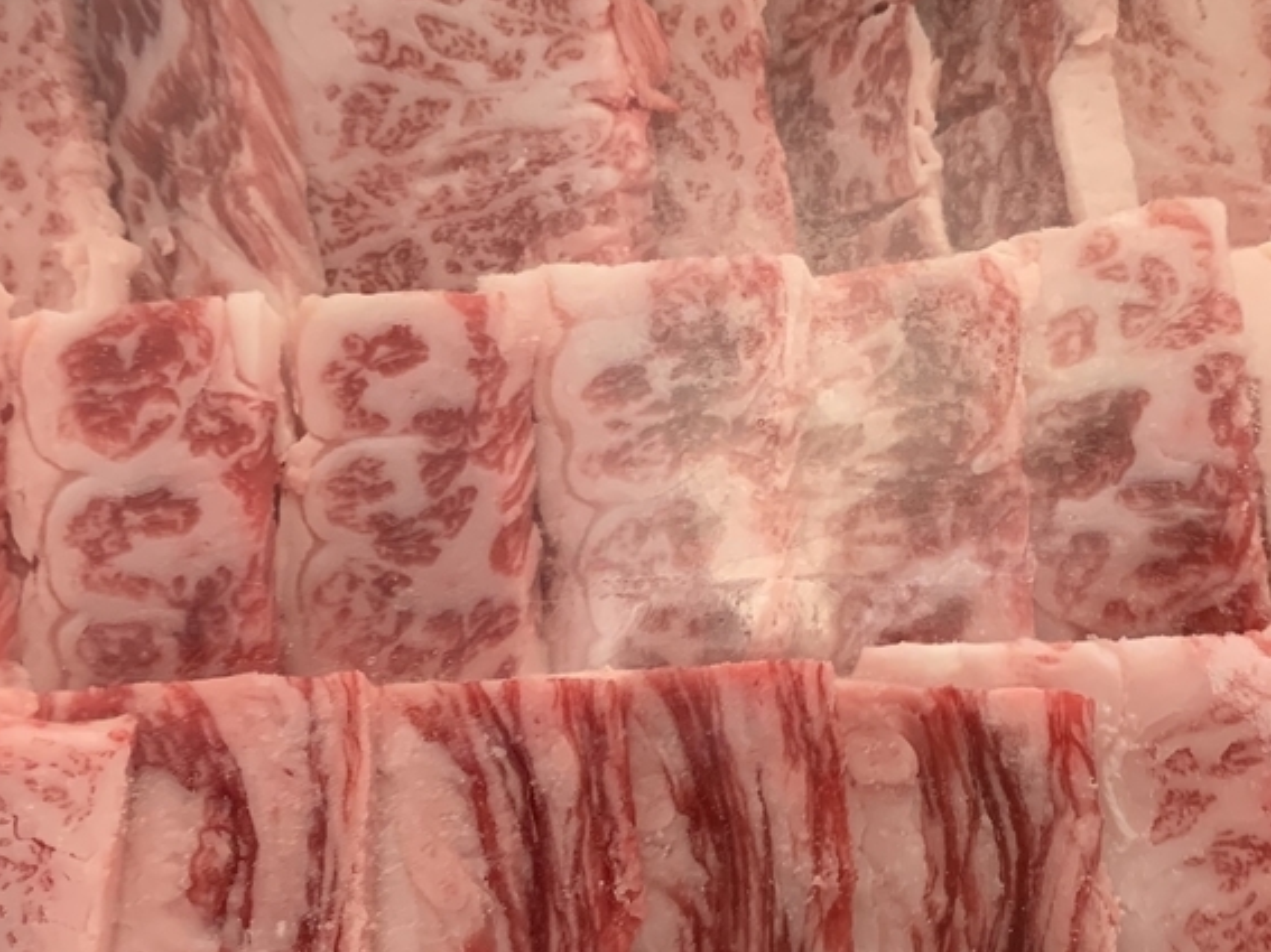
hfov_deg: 34.9
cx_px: 549
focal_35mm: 55
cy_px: 744
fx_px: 2019
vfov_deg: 26.1
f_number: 1.8
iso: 320
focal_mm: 4.25
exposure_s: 1/60
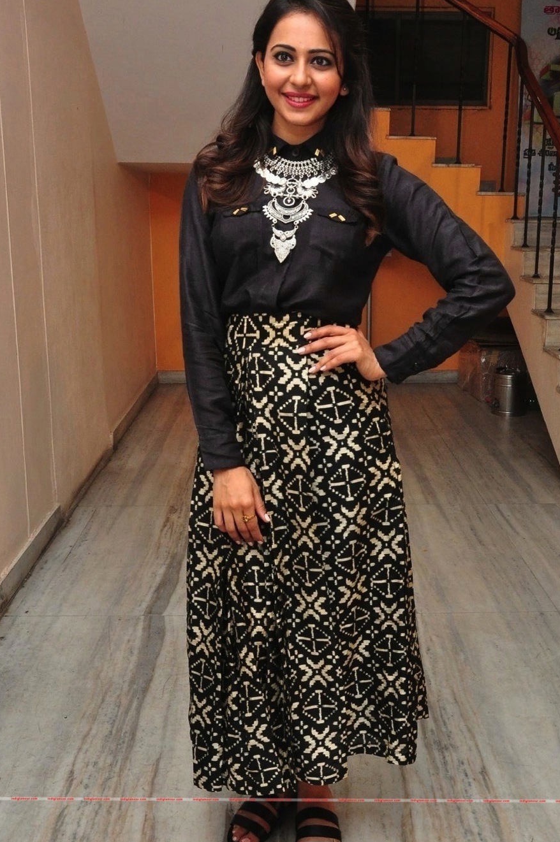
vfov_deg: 47.4
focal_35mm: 41
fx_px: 959
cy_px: 428
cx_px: 314
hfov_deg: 32.5
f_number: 9
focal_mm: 24
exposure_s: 1/125
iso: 1600
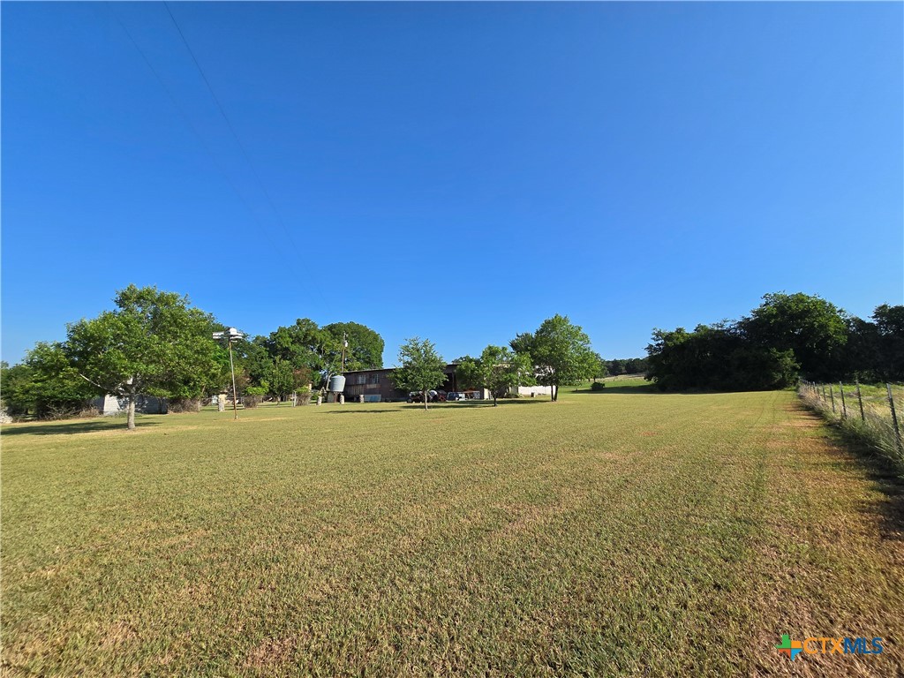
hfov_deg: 106.2
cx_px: 452
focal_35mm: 13
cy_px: 339
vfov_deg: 89.9
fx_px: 339
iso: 50
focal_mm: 2.2
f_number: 2.2
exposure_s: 1/2210
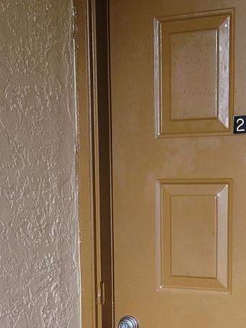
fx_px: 654
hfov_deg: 21.0
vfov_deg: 27.1
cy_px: 301
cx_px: 210
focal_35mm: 69
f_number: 1.8
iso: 125
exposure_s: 1/120
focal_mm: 5.4
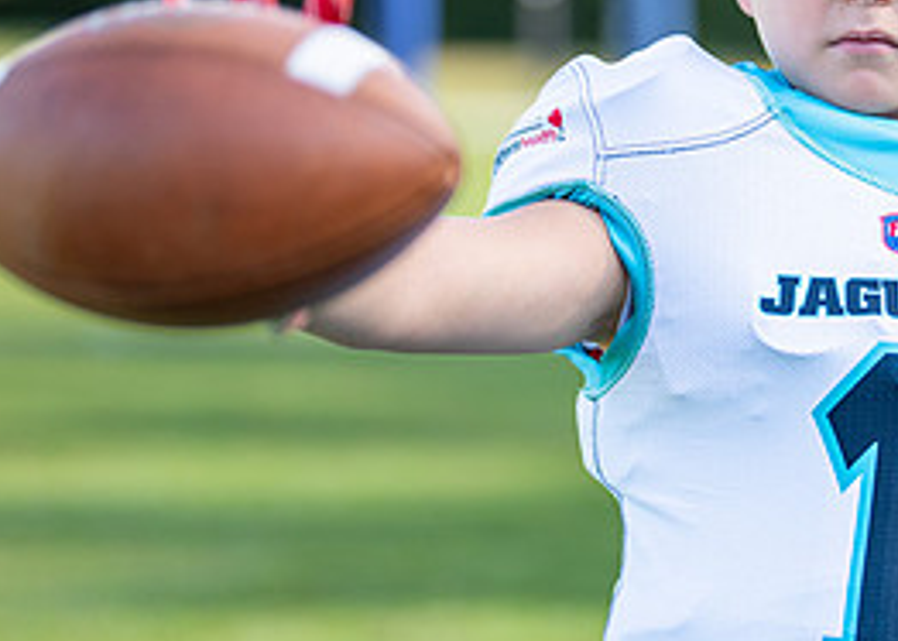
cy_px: 216
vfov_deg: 11.1
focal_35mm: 129
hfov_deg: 15.3
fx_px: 3289
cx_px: 903
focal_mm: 50
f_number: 1.2
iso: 100
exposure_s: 1/2500
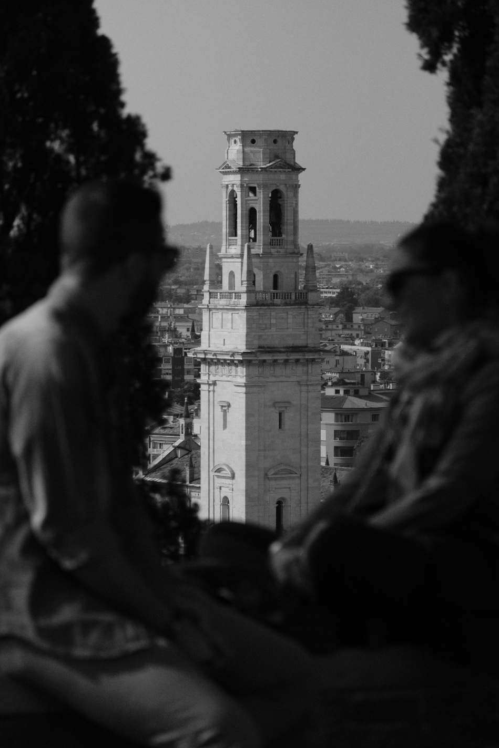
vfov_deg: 15.0
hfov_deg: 10.0
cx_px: 267
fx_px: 2849
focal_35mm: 137
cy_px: 365
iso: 1250
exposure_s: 1/8000
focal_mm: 84.3
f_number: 4.5
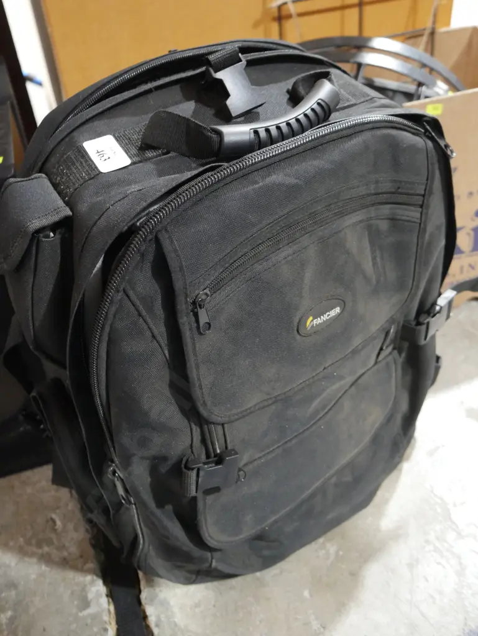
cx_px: 239
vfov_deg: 49.0
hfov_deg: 37.8
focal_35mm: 38
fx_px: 699
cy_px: 318
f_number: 4.1
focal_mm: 19
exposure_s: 1/50
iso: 3200
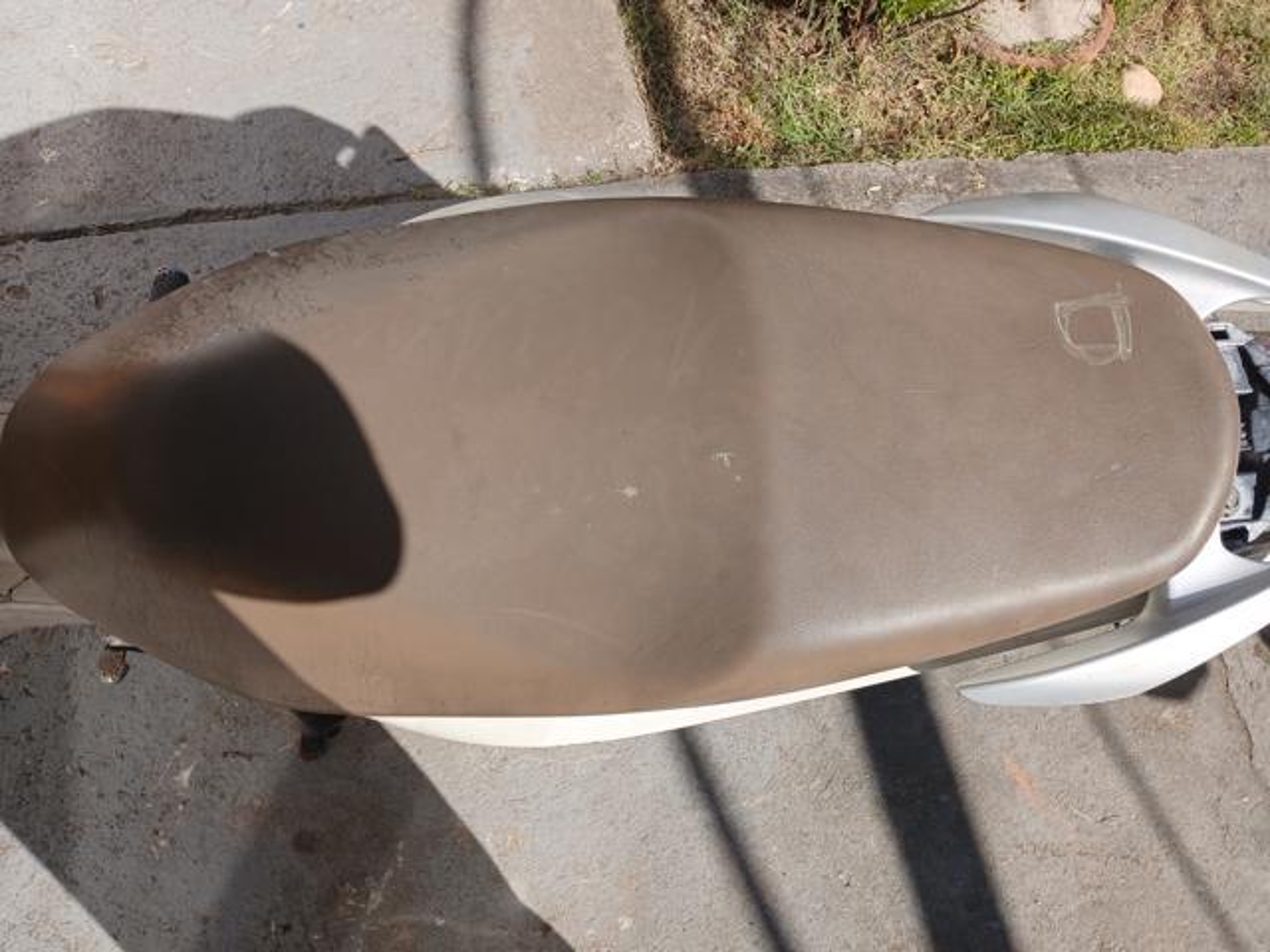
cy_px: 476
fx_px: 954
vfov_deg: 53.1
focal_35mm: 26
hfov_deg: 67.3
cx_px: 635
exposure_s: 1/373
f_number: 1.8
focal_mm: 3.98
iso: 20
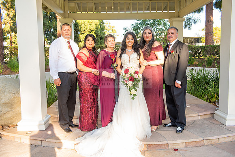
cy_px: 78
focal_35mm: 35
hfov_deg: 54.4
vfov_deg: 37.9
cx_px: 118
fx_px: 229
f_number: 5.6
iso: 400
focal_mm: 35
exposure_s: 1/200
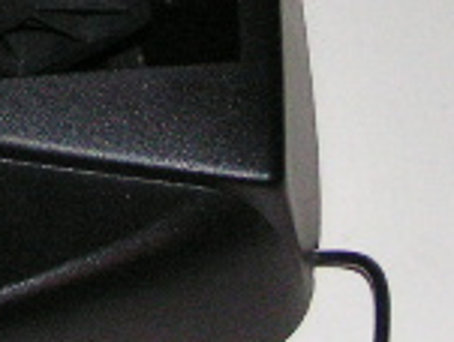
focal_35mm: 207
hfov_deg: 9.4
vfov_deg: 7.1
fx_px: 2721
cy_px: -105
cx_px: -39
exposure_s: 1/60
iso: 200
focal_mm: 8.2
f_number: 3.2
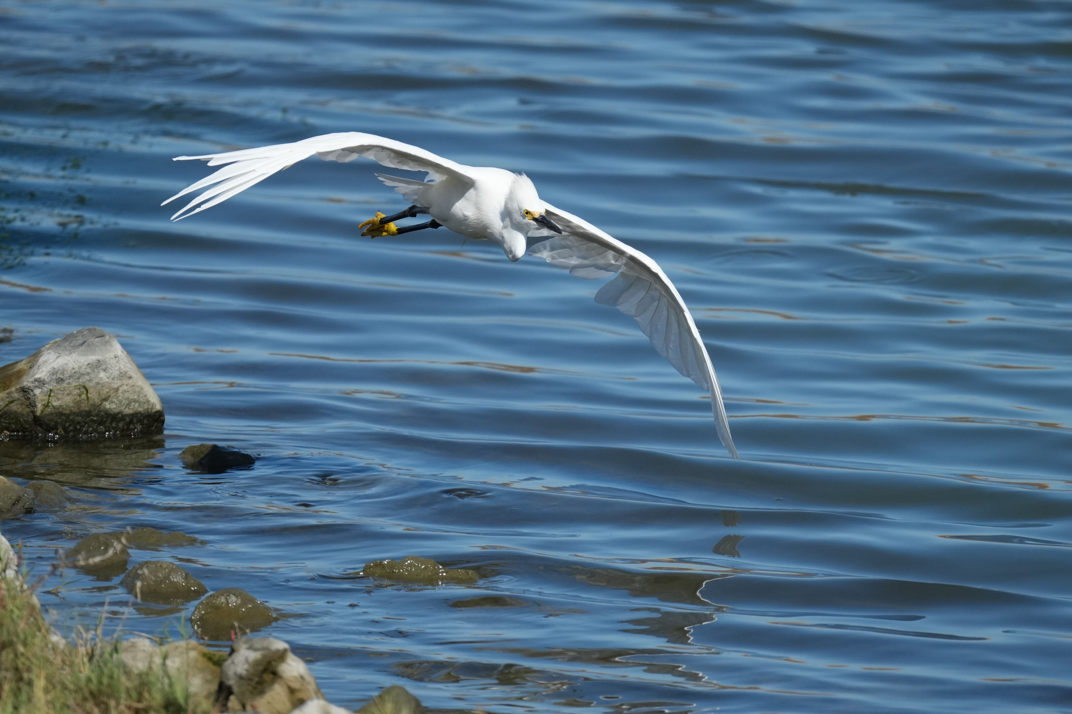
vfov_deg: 1.6
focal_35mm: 840
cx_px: 536
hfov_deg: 2.5
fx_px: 25011
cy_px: 357
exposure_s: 1/3200
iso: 640
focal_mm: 560
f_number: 6.3
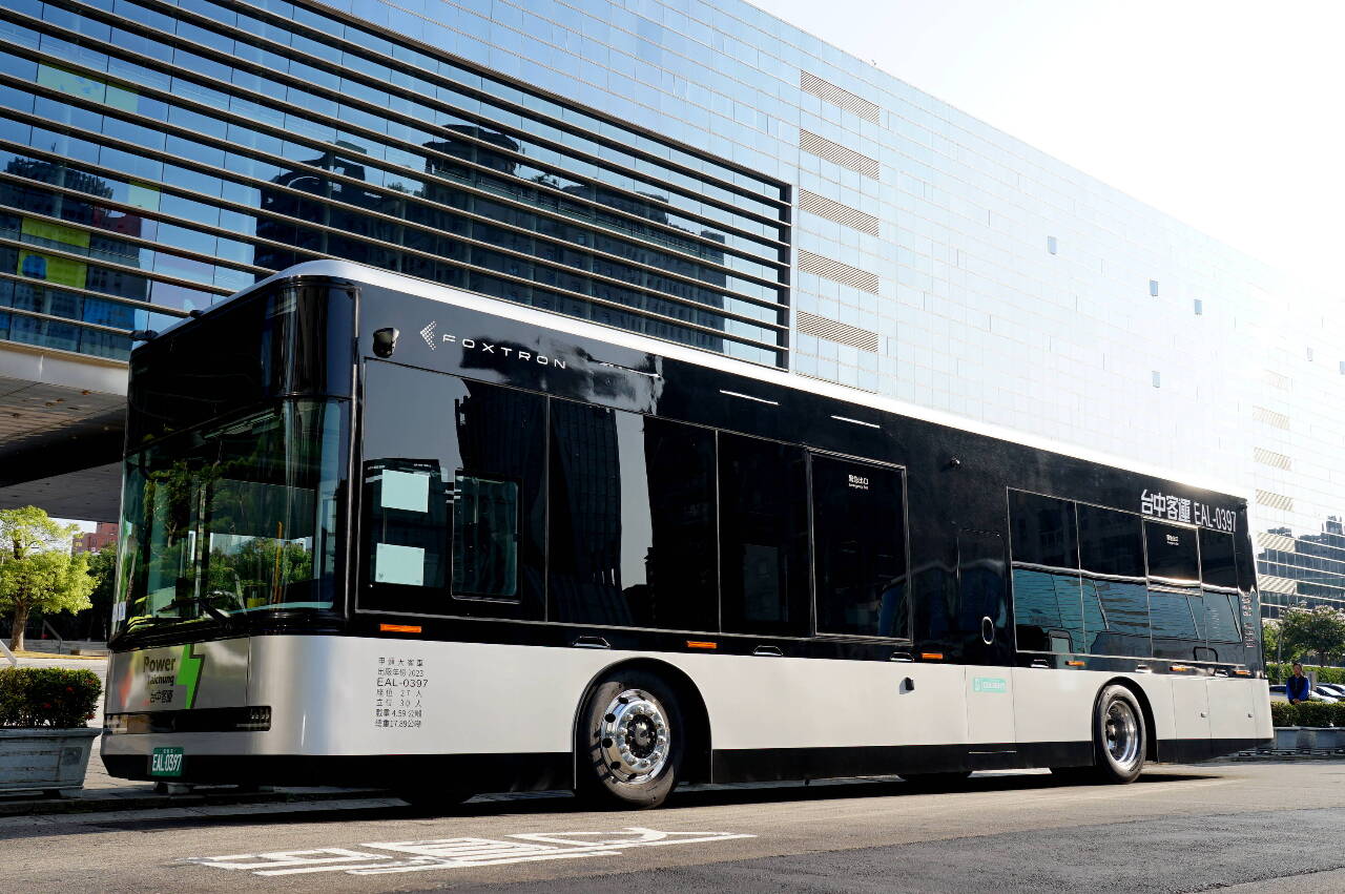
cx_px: 672
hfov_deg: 53.2
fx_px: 1344
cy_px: 447
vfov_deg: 36.8
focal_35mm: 36
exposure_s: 1/100
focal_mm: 24
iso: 100
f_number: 8
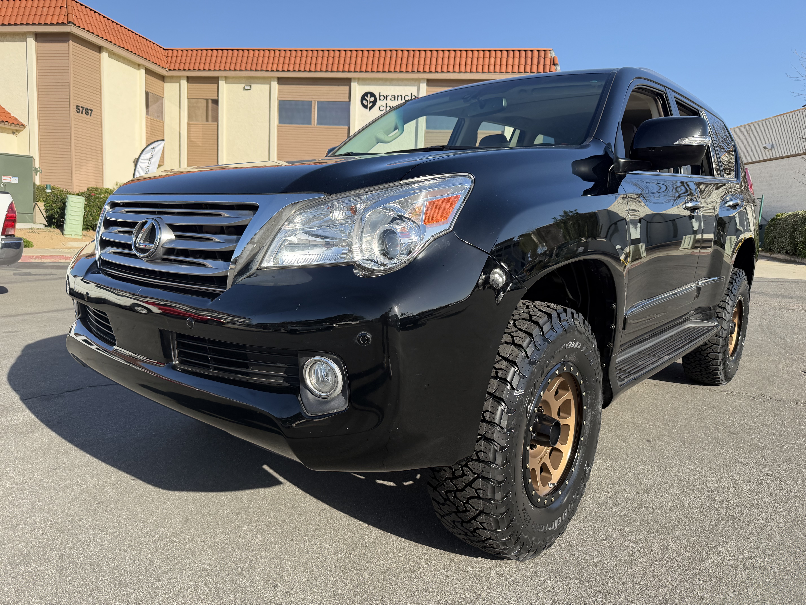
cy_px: 302
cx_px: 403
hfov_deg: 71.6
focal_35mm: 24
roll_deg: -2.7
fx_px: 559
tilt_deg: -7.2
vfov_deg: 56.8
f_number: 1.78
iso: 100
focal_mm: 6.76
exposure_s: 1/2907
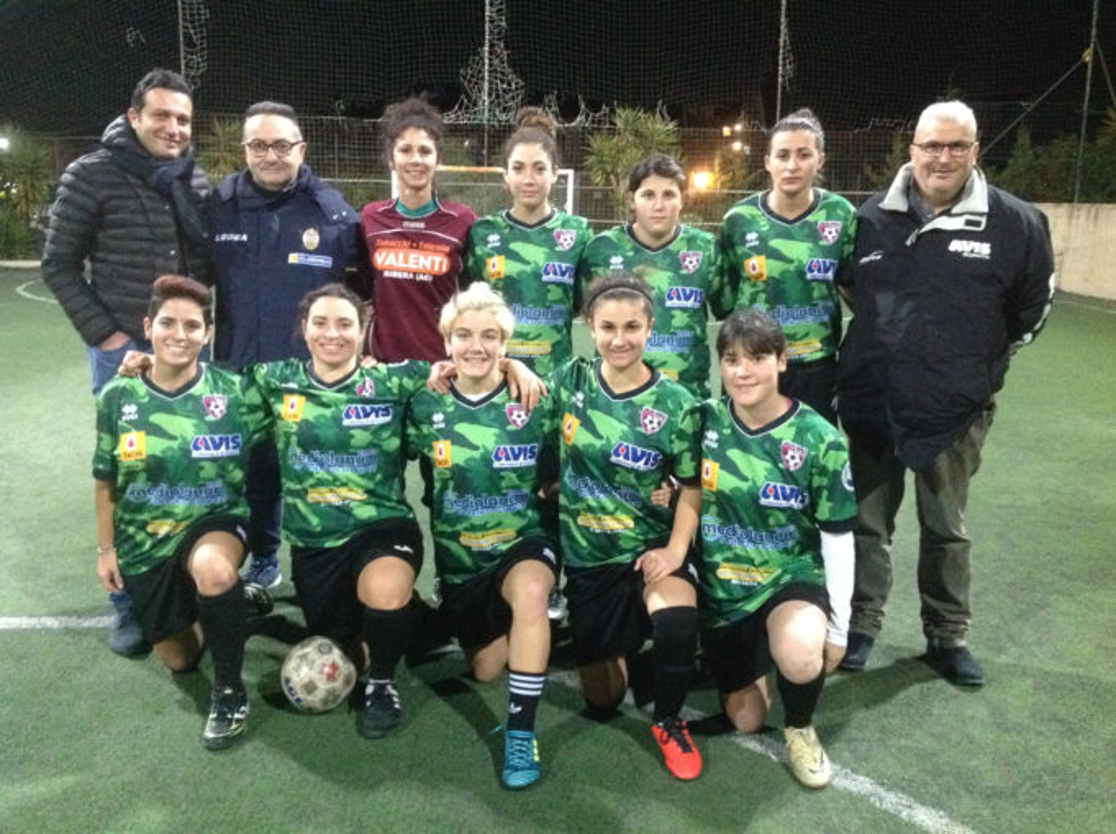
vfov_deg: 40.6
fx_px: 1127
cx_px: 558
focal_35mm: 35
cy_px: 417
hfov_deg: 52.7
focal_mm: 4.28
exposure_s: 1/15
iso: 800
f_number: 2.4
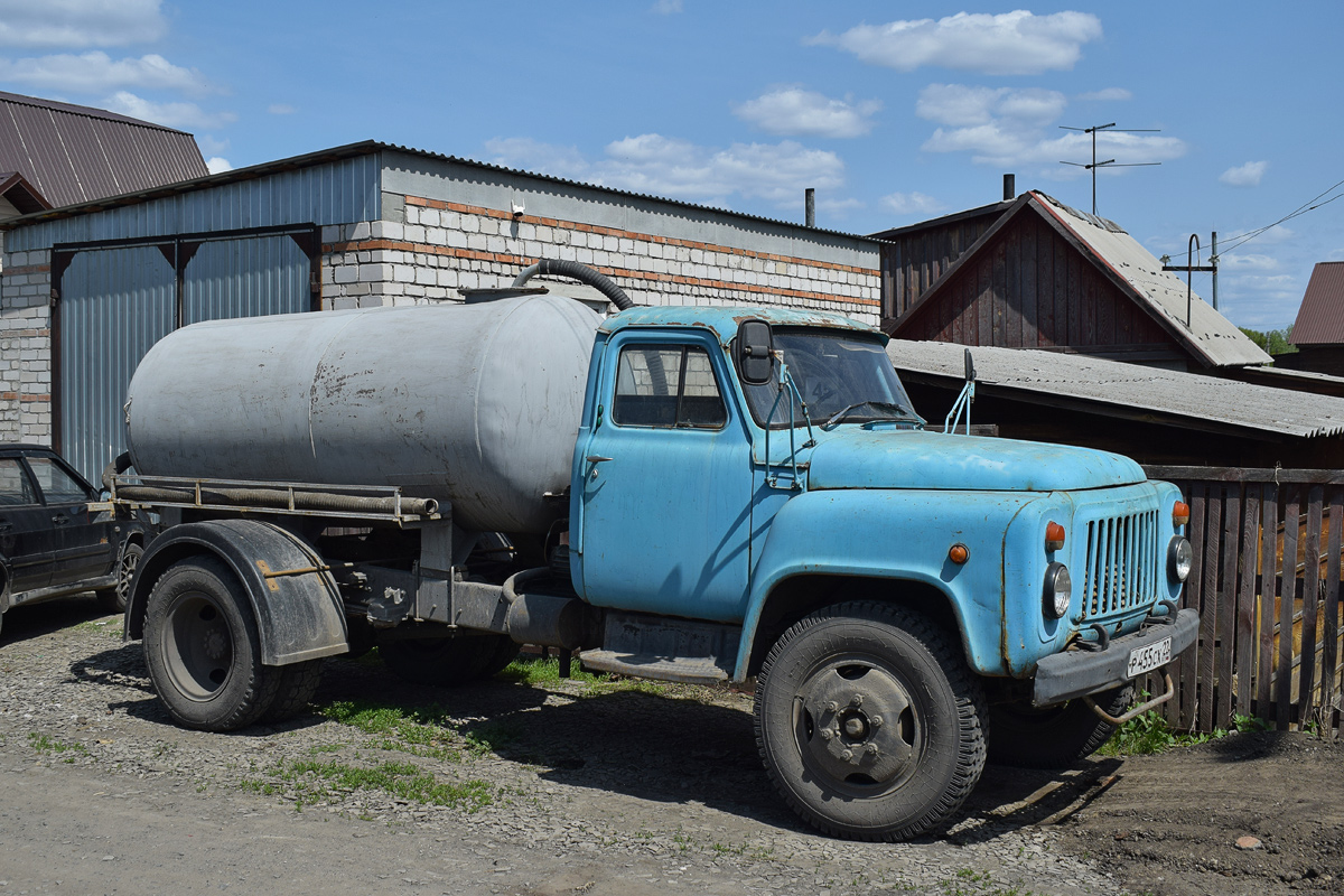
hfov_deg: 51.3
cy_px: 448
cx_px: 672
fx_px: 1400
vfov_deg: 35.5
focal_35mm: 38
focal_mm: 25
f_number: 6.3
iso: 100
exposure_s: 1/800
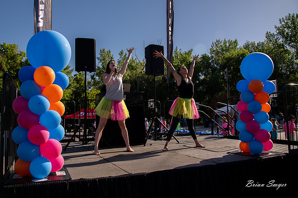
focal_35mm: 27
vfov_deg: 47.2
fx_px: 227
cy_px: 95
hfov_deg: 66.3
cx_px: 129
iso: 200
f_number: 8
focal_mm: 24
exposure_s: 1/500
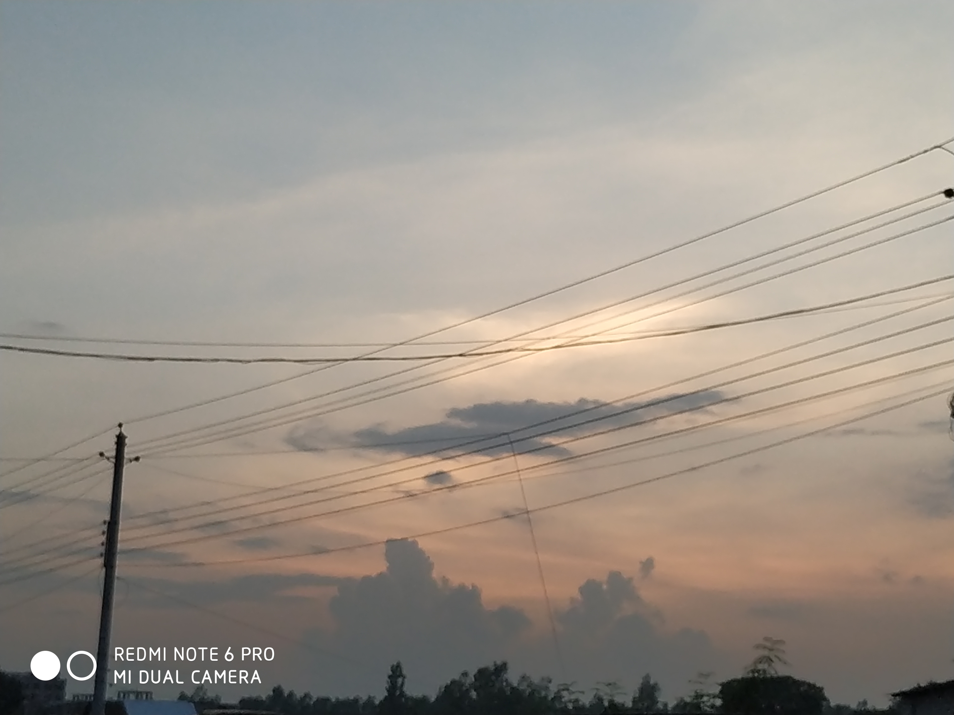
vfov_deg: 56.8
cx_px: 477
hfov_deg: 71.6
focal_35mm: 24
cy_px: 358
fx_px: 661
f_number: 1.9
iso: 100
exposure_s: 1/149
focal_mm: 3.94
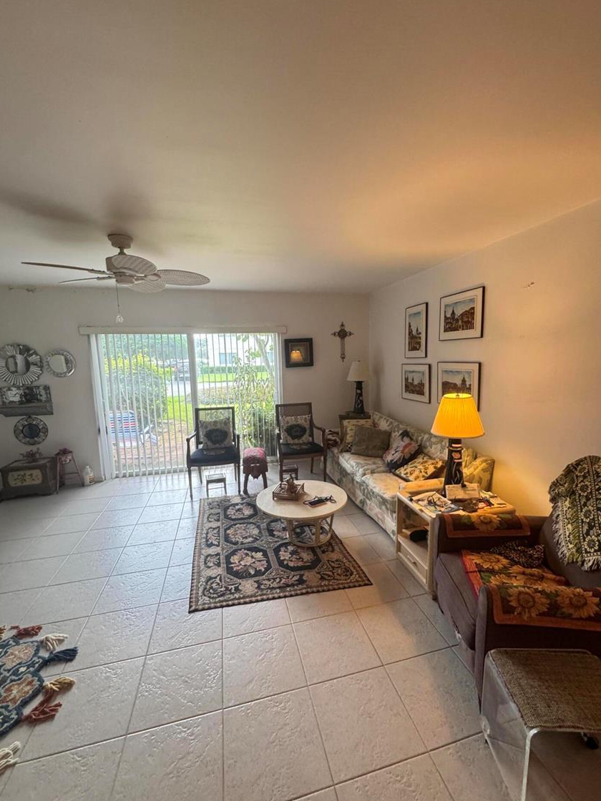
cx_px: 313
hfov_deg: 81.7
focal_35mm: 15
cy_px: 401
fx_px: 347
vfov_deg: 98.2
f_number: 2.2
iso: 250
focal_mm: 2.22
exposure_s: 1/120
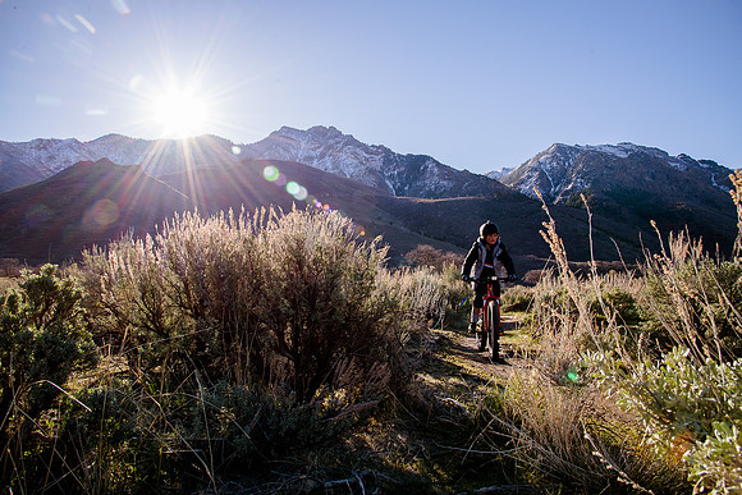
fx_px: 495
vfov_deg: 53.2
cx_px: 371
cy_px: 248
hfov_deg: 73.7
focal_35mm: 24
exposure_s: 1/160
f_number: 14
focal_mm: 24
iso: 250
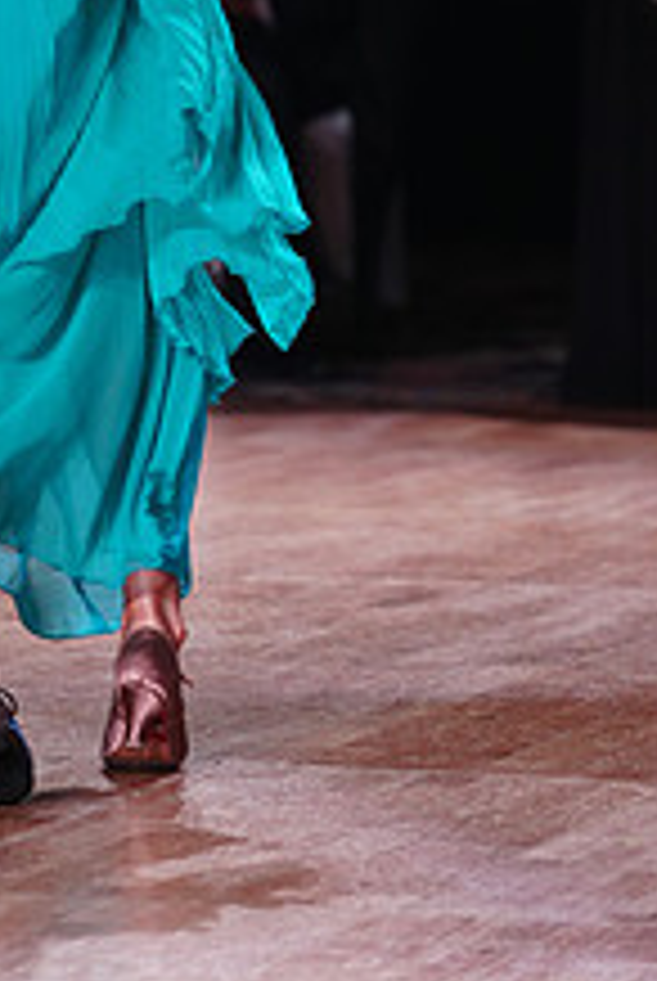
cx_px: -178
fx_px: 8923
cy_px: -252
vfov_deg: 6.2
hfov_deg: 4.2
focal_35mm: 327
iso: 1250
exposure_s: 1/400
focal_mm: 123
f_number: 2.8
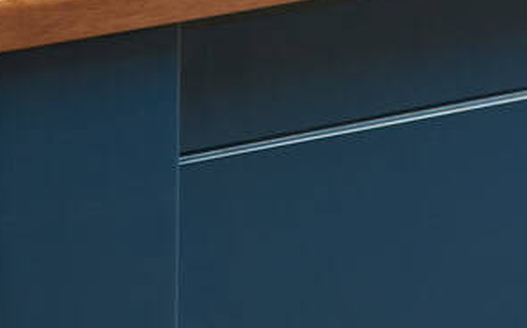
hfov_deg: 5.7
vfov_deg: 3.5
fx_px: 5323
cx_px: 2
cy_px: 130
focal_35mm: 371
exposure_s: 1/125
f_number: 11
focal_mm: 90
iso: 100
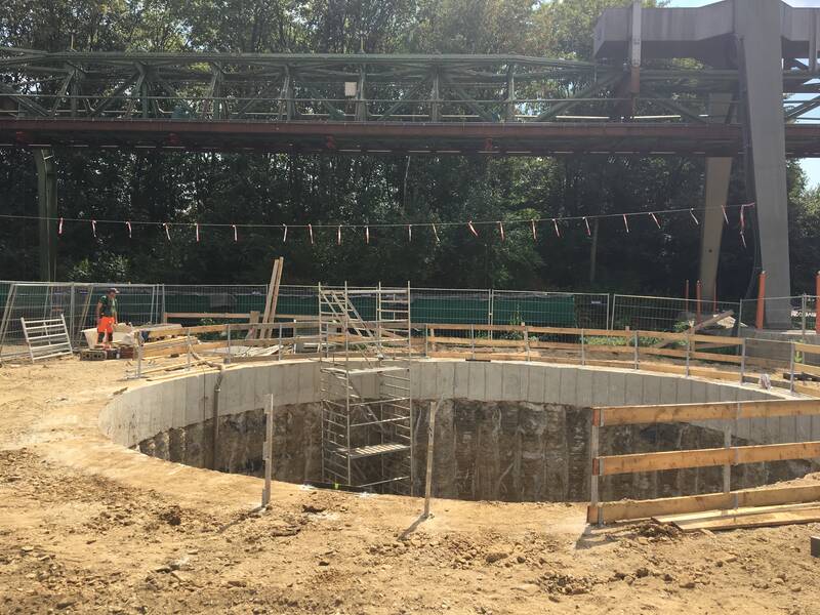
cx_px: 410
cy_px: 308
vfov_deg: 48.2
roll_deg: -2.7
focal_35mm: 29
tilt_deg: +1.9
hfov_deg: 61.7
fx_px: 687
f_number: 2.2
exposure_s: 1/1261
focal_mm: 4.15
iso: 25
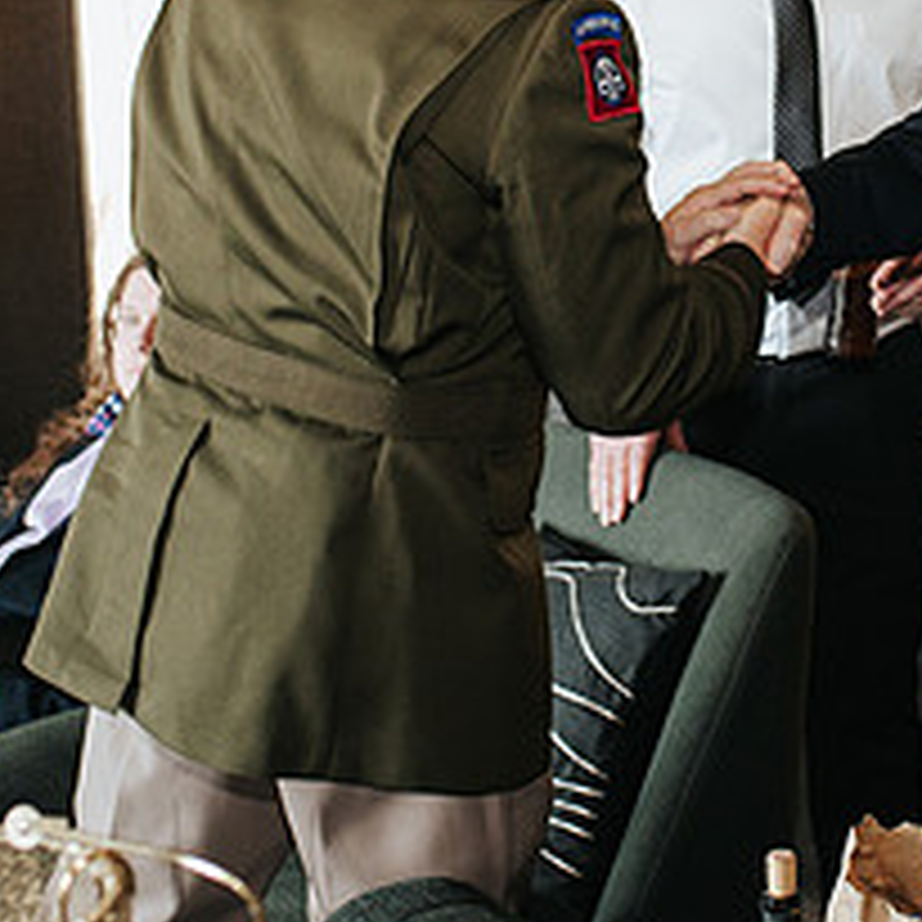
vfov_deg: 19.2
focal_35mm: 90
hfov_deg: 19.2
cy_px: 234
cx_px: 650
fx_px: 2712
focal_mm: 35
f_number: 3.5
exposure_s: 1/200
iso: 1000
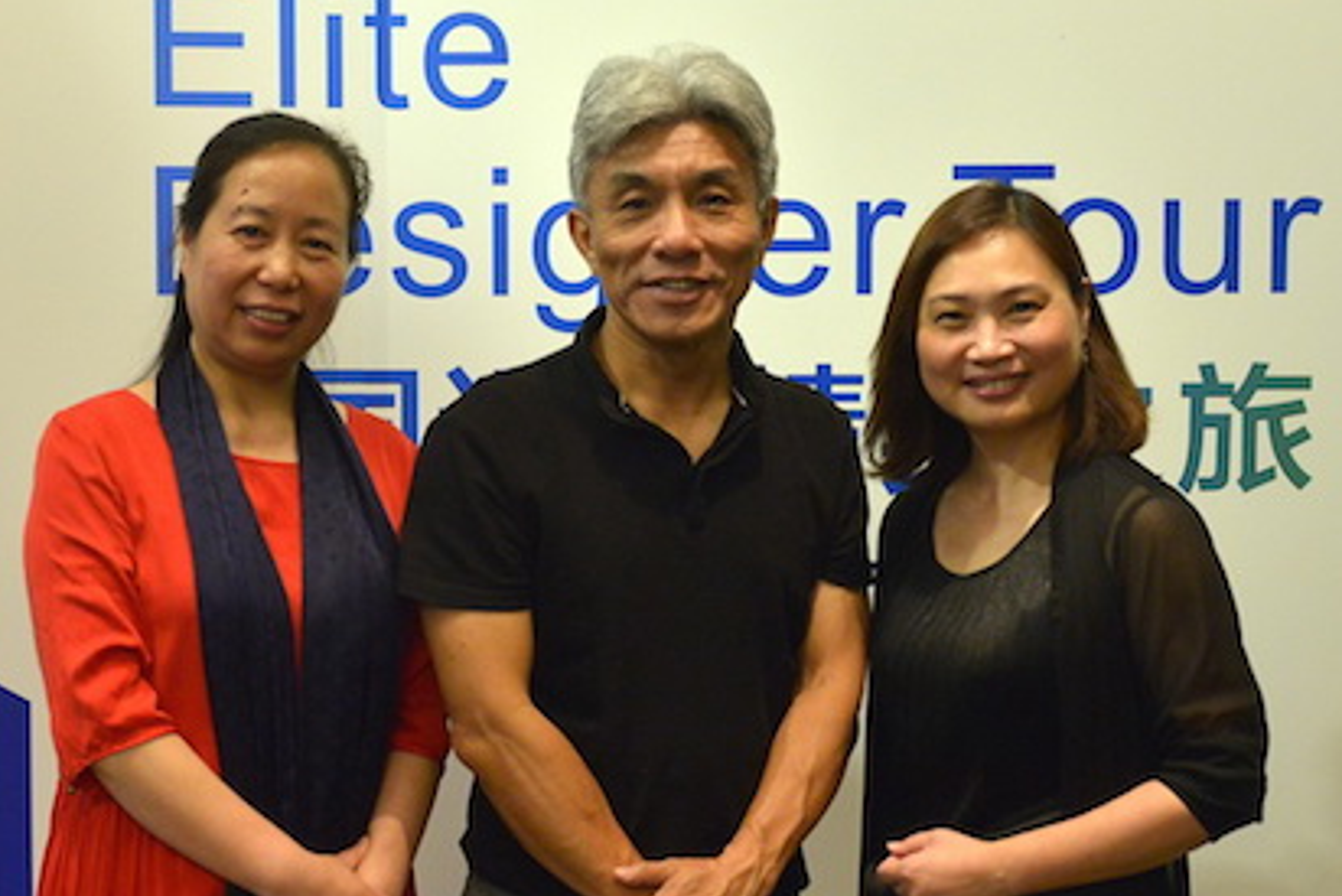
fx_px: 2536
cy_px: 466
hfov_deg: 29.6
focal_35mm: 68
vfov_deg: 20.0
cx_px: 622
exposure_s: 1/125
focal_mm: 35
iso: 2000
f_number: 4
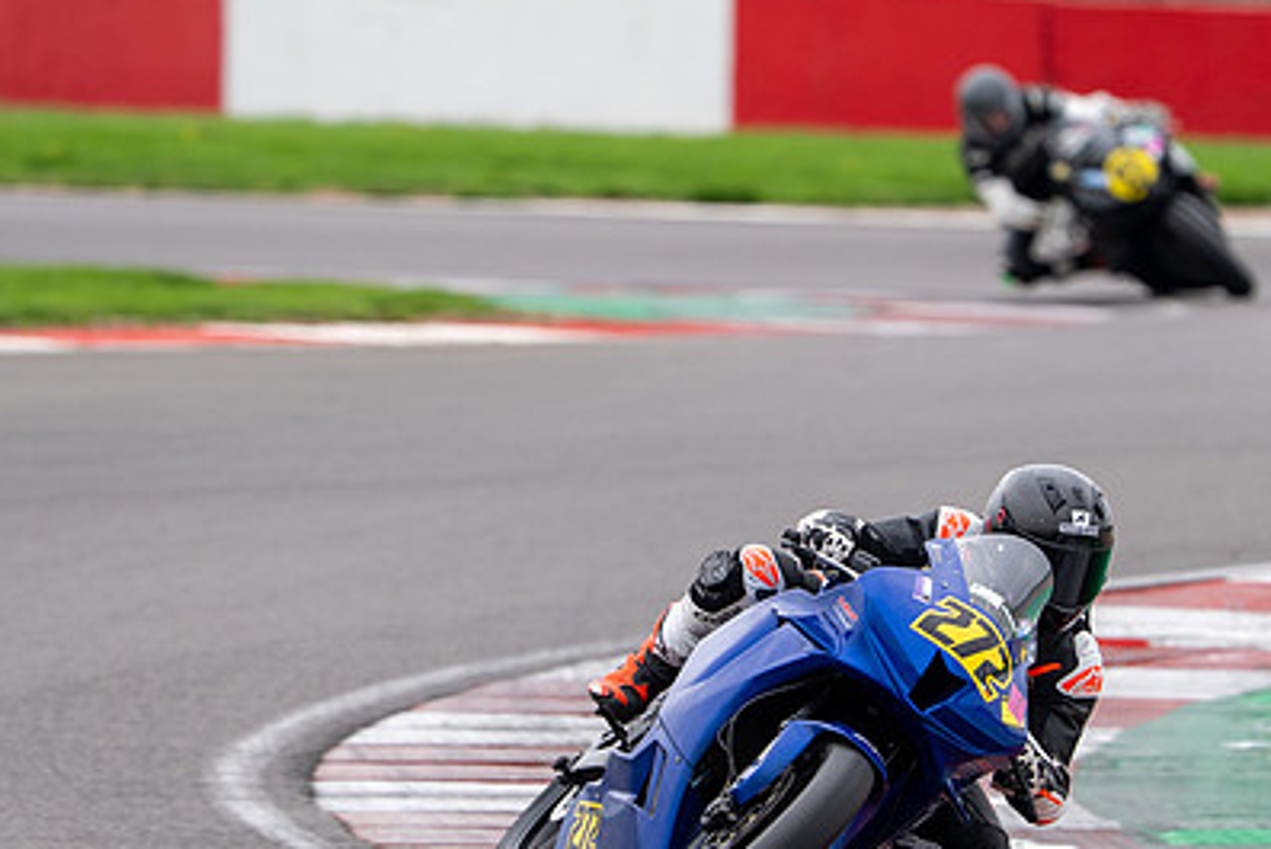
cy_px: 475
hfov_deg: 3.2
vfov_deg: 2.1
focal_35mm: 643
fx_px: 22708
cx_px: 731
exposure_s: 1/500
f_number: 4.5
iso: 320
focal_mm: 330
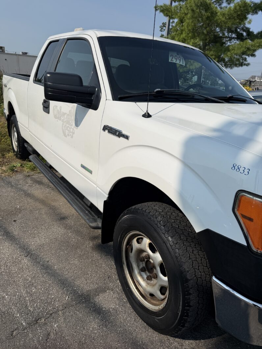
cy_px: 174
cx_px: 131
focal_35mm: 24
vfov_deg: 71.6
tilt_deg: -23.8
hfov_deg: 56.8
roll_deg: -5.1
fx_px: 242
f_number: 1.78
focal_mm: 6.76
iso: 80
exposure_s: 1/11905
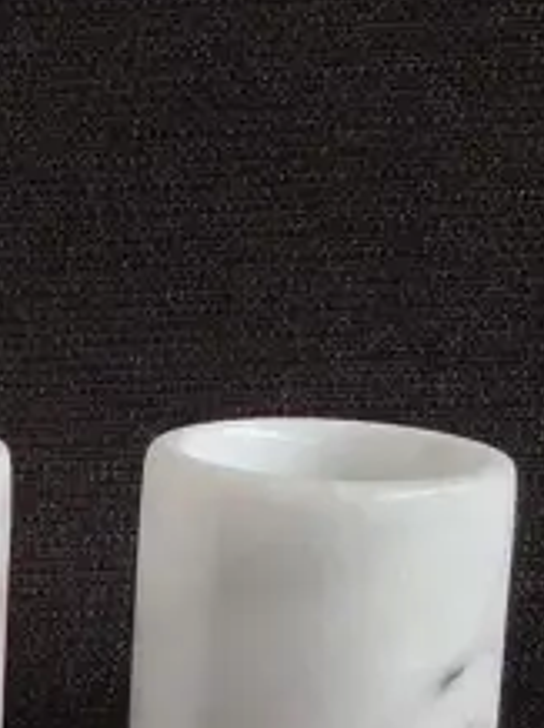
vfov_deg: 15.5
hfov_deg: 10.8
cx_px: -471
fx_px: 2666
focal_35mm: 127
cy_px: 488
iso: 40
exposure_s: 1/100
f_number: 2
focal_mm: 2.87
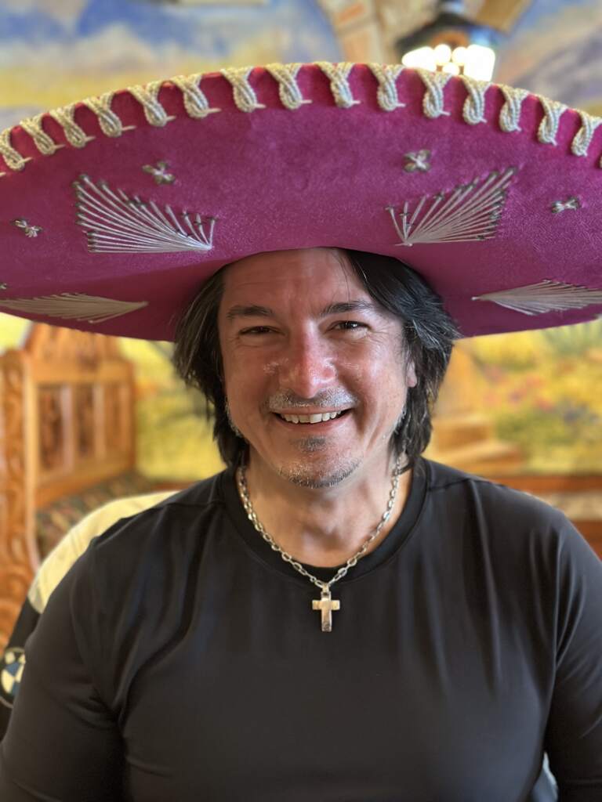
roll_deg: +1.1
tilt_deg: -1.7
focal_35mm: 48
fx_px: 1113
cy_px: 401
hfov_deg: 30.3
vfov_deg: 39.7
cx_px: 301
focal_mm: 6.86
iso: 1000
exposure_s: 1/30
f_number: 1.78
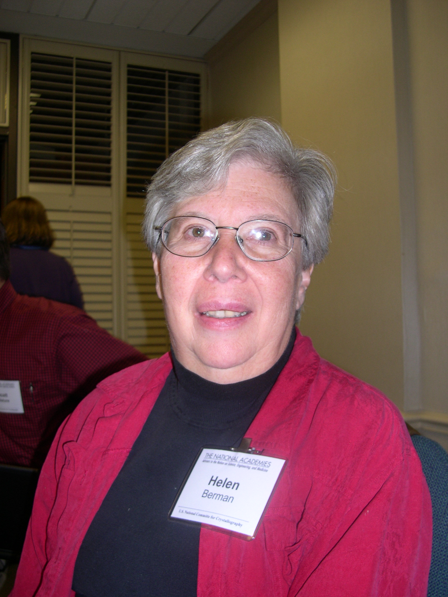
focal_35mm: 38
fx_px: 656
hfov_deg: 37.7
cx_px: 224
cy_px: 298
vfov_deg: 49.0
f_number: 2.8
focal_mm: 8
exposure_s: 1/60
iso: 100
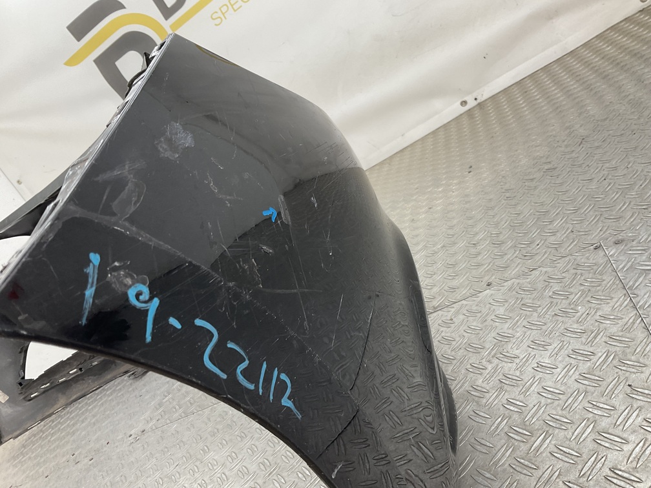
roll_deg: +33.6
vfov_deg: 48.2
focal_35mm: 29
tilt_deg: -18.4
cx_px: 326
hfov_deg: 61.7
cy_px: 244
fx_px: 545
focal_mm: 3
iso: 40
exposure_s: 1/120
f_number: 1.8
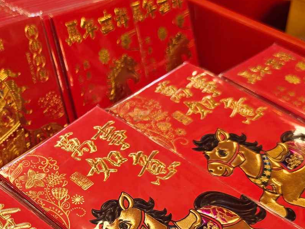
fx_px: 511
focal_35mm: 58
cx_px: 64
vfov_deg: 24.6
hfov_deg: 32.4
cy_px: 197
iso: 25
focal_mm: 6.3
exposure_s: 1/120
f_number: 1.7
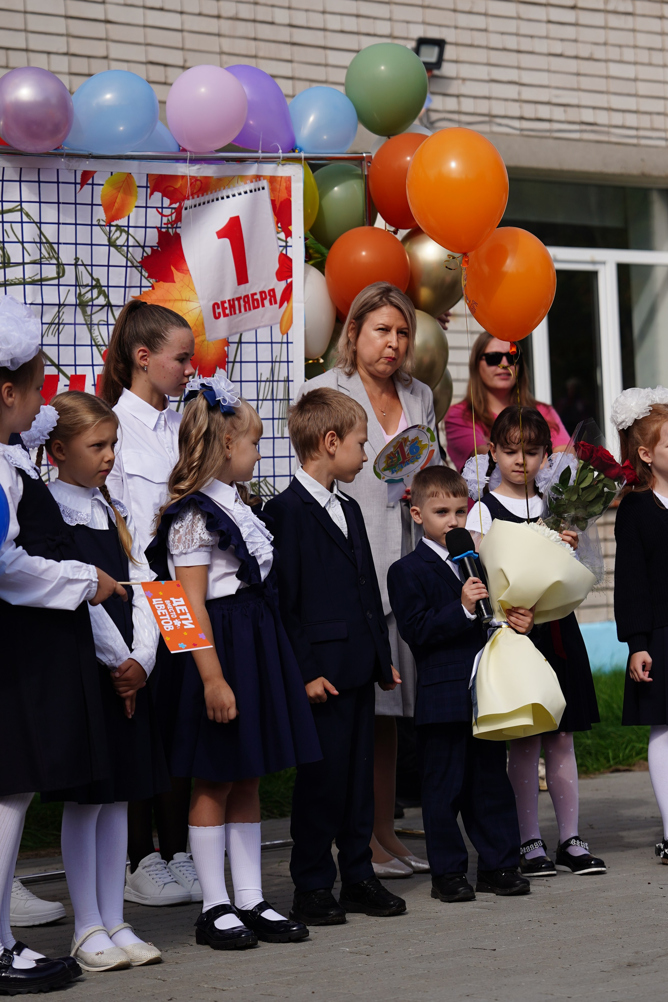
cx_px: 334
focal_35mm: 105
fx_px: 2922
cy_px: 501
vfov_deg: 19.5
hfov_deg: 13.0
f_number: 3.2
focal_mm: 70
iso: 125
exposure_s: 1/2000
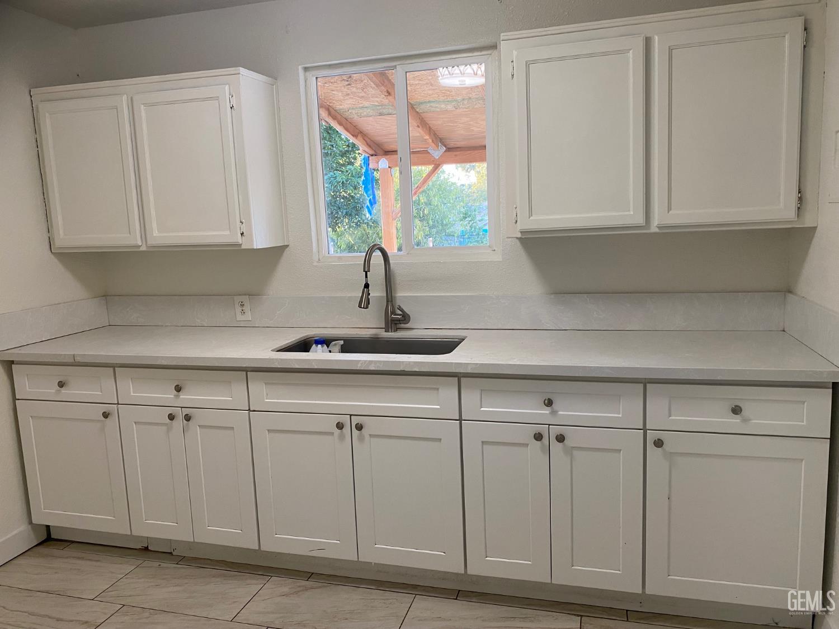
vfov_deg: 53.1
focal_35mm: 26
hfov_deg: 67.3
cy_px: 314
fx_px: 630
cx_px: 420
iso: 100
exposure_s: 1/60
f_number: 1.8
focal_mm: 4.25
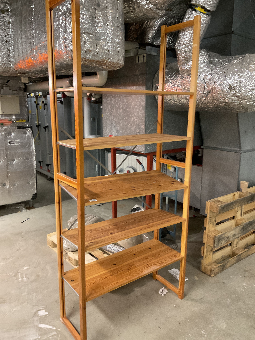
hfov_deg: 48.2
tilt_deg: -13.7
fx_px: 285
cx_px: 128
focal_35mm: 29
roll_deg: -0.5
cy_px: 170
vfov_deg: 61.7
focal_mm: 3
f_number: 1.8
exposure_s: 1/50
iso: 250
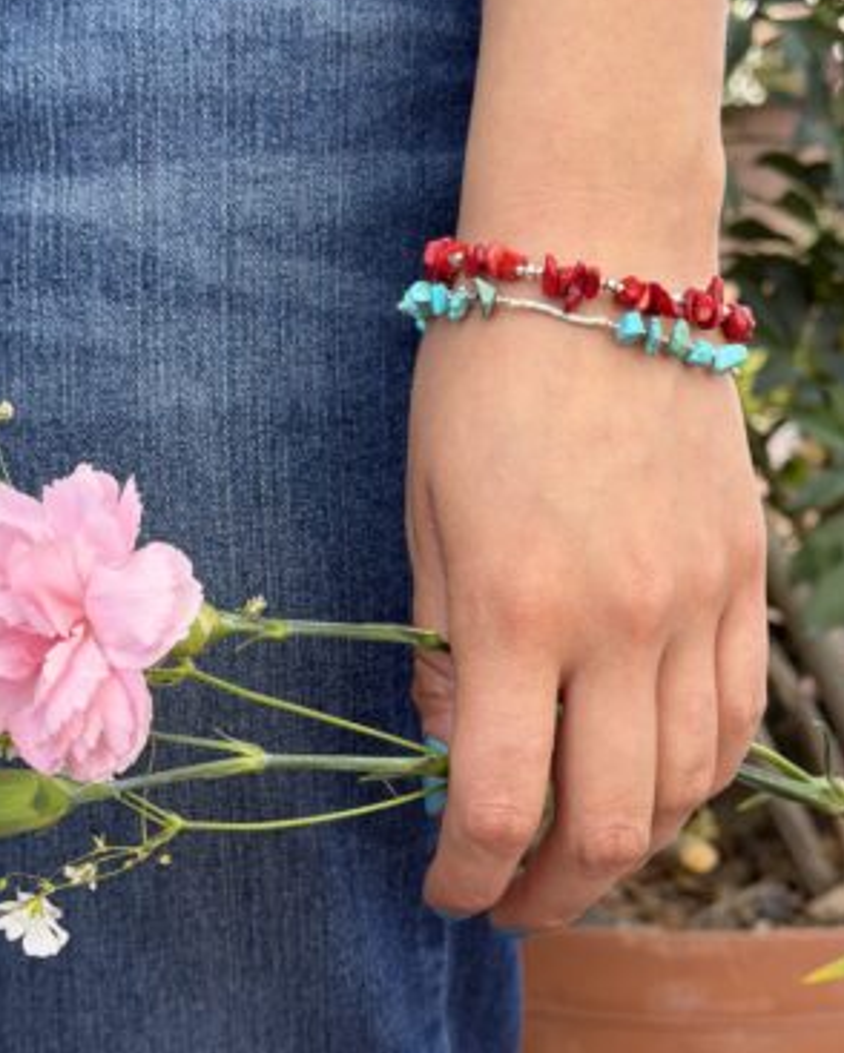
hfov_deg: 29.7
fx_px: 1591
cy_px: 482
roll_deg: +1.6
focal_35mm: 51
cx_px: 419
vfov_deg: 36.6
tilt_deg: -10.0
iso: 64
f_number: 1.78
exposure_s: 1/786
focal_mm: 6.76
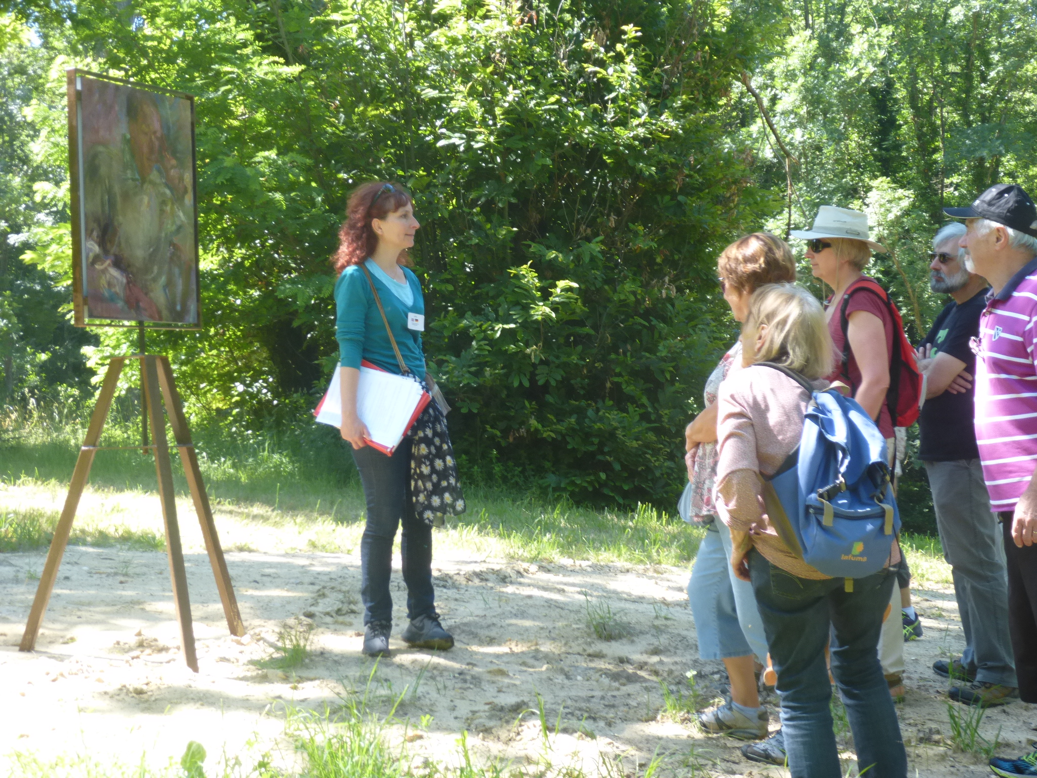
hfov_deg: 32.2
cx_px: 518
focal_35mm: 60
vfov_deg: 24.4
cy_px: 389
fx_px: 1797
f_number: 4.3
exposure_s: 1/60
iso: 125
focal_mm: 10.7
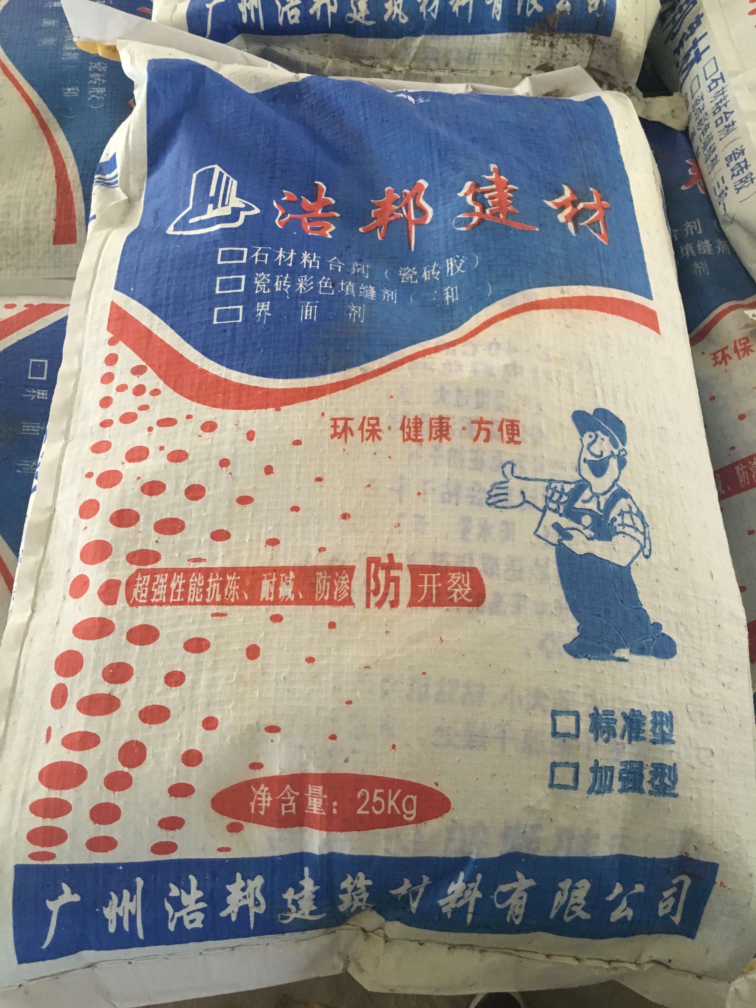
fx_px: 844
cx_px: 378
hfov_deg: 48.2
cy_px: 504
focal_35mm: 29
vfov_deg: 61.7
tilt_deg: -68.4
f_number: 2.2
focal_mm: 4.15
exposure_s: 1/33
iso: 200
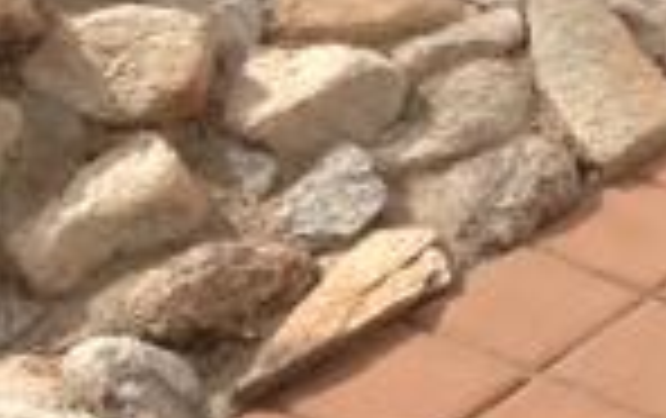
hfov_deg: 13.1
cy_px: -454
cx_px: 999
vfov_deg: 8.2
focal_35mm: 151
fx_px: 2745
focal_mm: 4.12
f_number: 2.4
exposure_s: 1/1466
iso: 50
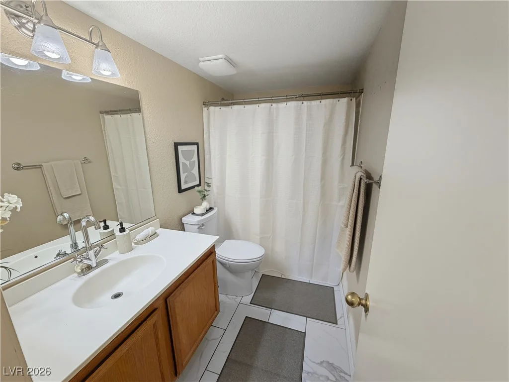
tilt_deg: -13.3
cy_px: 191
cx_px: 254
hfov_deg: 102.1
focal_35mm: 14
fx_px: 206
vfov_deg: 85.7
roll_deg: +0.9
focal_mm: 2.2
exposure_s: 1/120
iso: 125
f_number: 2.2
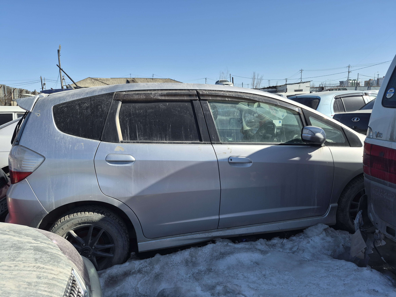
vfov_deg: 58.9
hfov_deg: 73.9
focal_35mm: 23
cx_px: 198
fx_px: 263
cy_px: 148
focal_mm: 5.4
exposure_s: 1/5360
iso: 80
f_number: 1.8
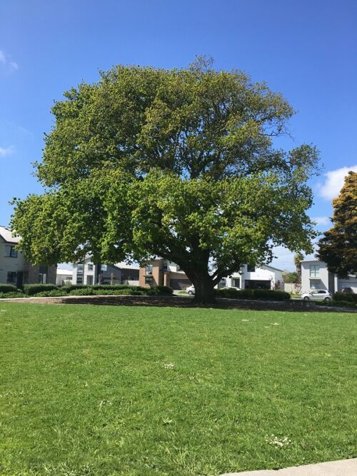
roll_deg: -2.1
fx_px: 399
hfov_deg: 48.2
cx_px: 178
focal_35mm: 29
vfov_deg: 61.7
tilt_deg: +6.5
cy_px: 238
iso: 25
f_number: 2.2
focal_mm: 4.15
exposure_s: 1/1099
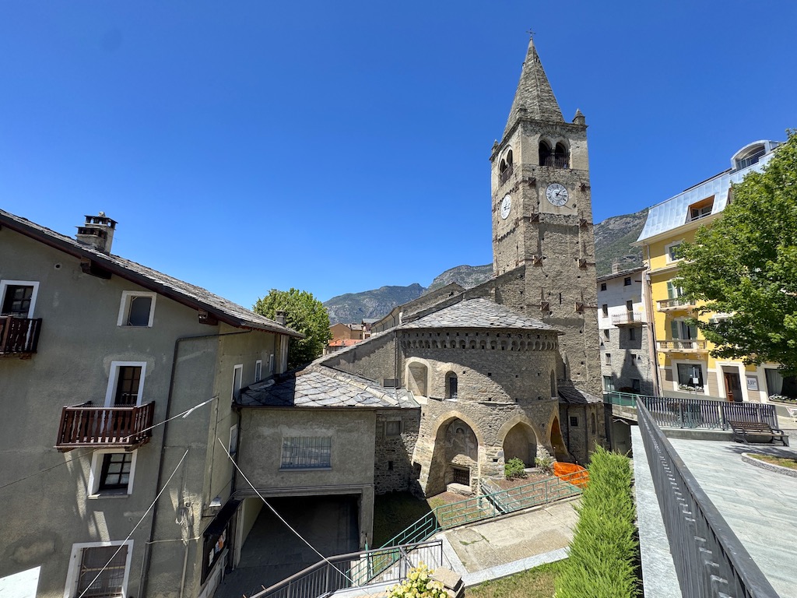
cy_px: 299
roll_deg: -1.7
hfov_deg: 102.1
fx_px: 322
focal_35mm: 14
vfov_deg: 85.7
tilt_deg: +8.7
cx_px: 398
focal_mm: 2.22
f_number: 2.2
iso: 40
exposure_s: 1/1217
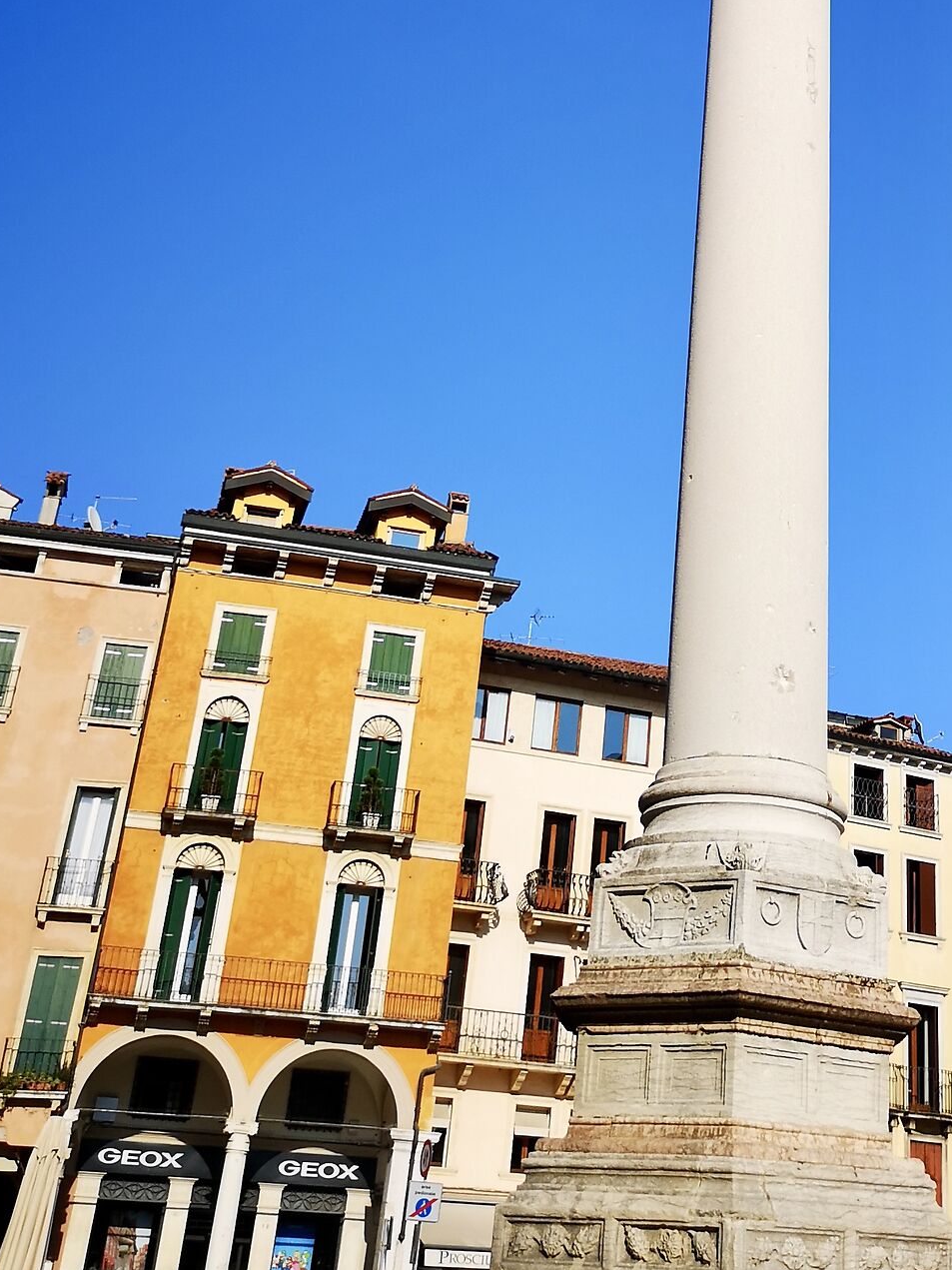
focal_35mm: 51
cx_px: 711
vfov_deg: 36.4
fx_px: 1870
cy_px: 282
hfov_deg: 28.2
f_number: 1.8
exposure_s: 1/2299
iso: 50
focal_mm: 5.58
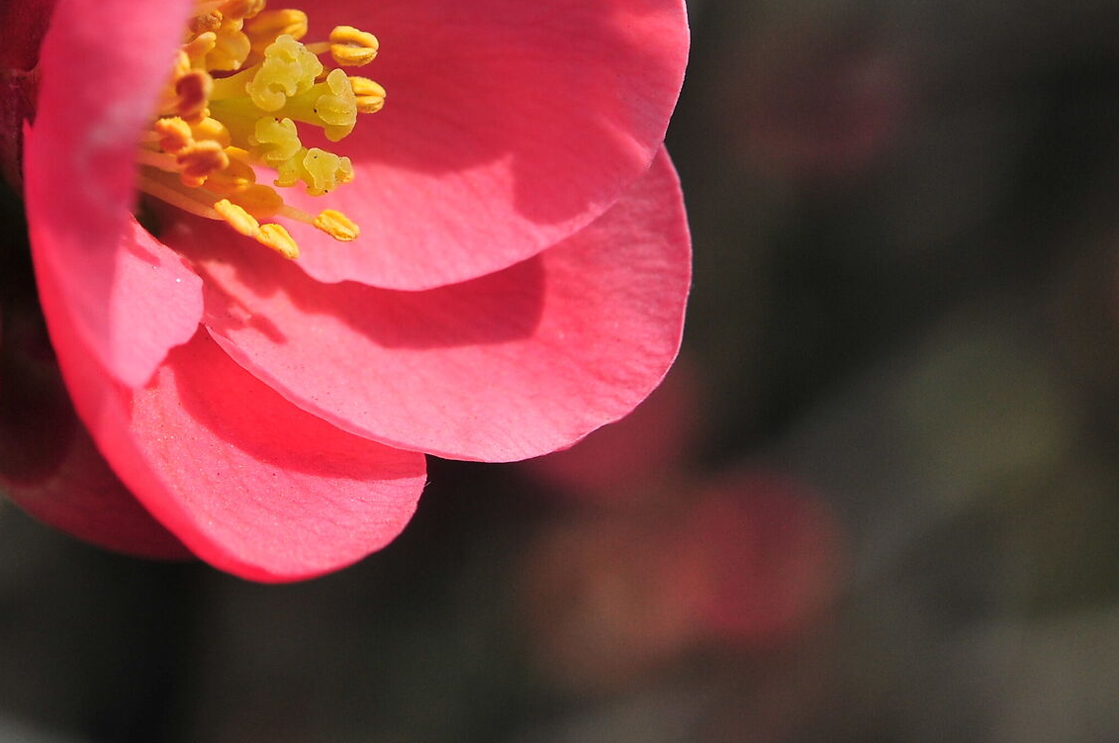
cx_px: 255
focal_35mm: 191
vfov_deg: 7.2
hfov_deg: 10.8
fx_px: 5929
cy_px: 112
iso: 200
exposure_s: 1/640
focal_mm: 60
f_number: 8
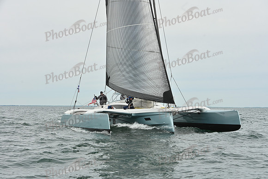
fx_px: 521
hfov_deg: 28.8
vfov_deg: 19.5
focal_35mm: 70
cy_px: 90
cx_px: 134
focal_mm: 70
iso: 320
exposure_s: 1/1250
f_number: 9
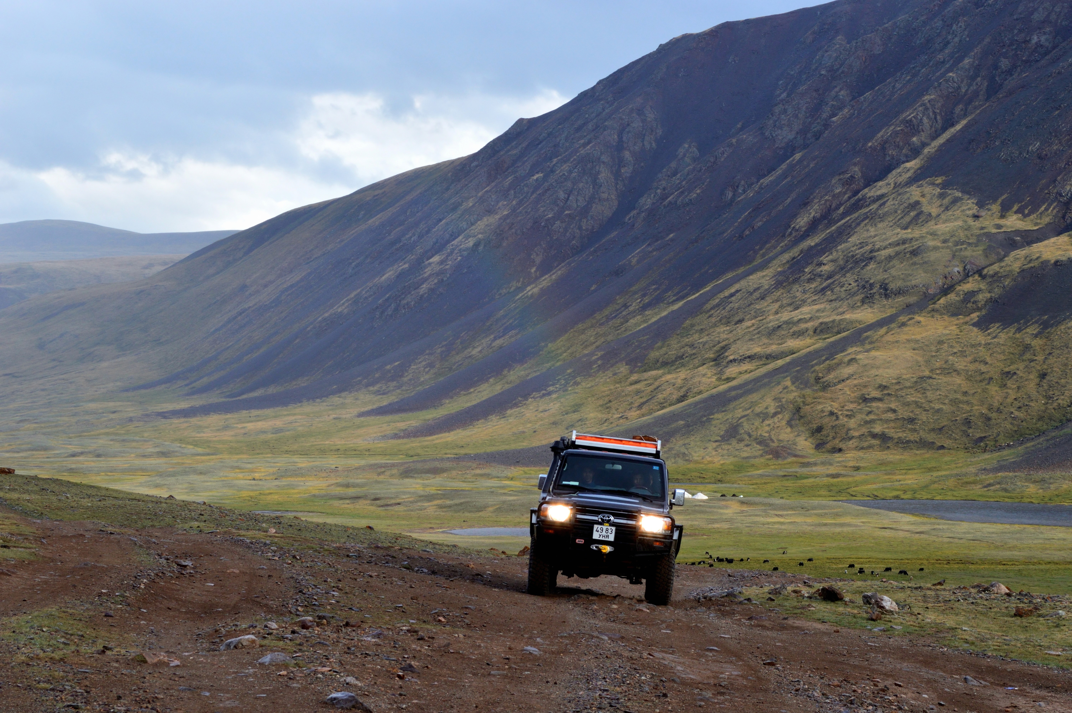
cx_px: 536
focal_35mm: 82
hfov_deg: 24.6
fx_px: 2454
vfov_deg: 16.5
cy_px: 356
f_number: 10
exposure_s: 1/200
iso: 400
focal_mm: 55
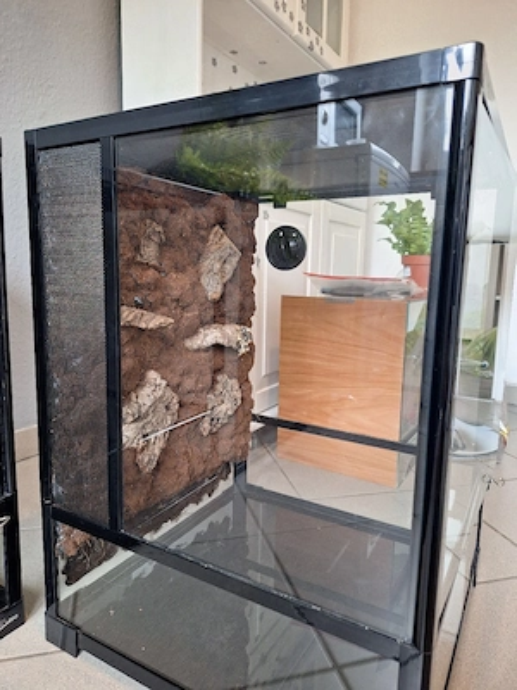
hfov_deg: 58.9
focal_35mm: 23
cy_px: 345
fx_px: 458
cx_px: 258
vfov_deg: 73.9
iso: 320
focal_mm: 5.54
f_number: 1.8
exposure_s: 1/33
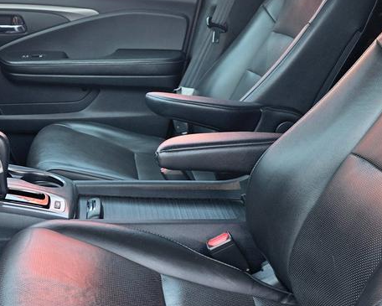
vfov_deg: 24.2
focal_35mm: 63
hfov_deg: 28.6
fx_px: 712
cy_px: 167
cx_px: 25
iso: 50
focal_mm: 6.3
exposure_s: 1/180
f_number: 1.7
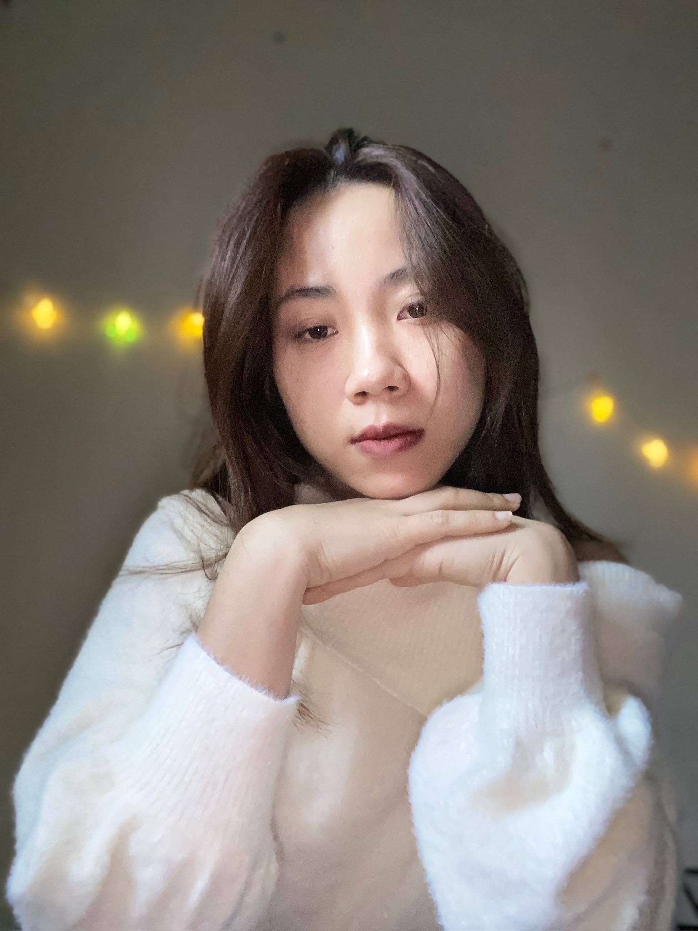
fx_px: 807
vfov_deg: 60.0
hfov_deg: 46.8
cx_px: 349
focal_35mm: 30
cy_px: 466
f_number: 2.2
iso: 640
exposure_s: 1/30
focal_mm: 2.71
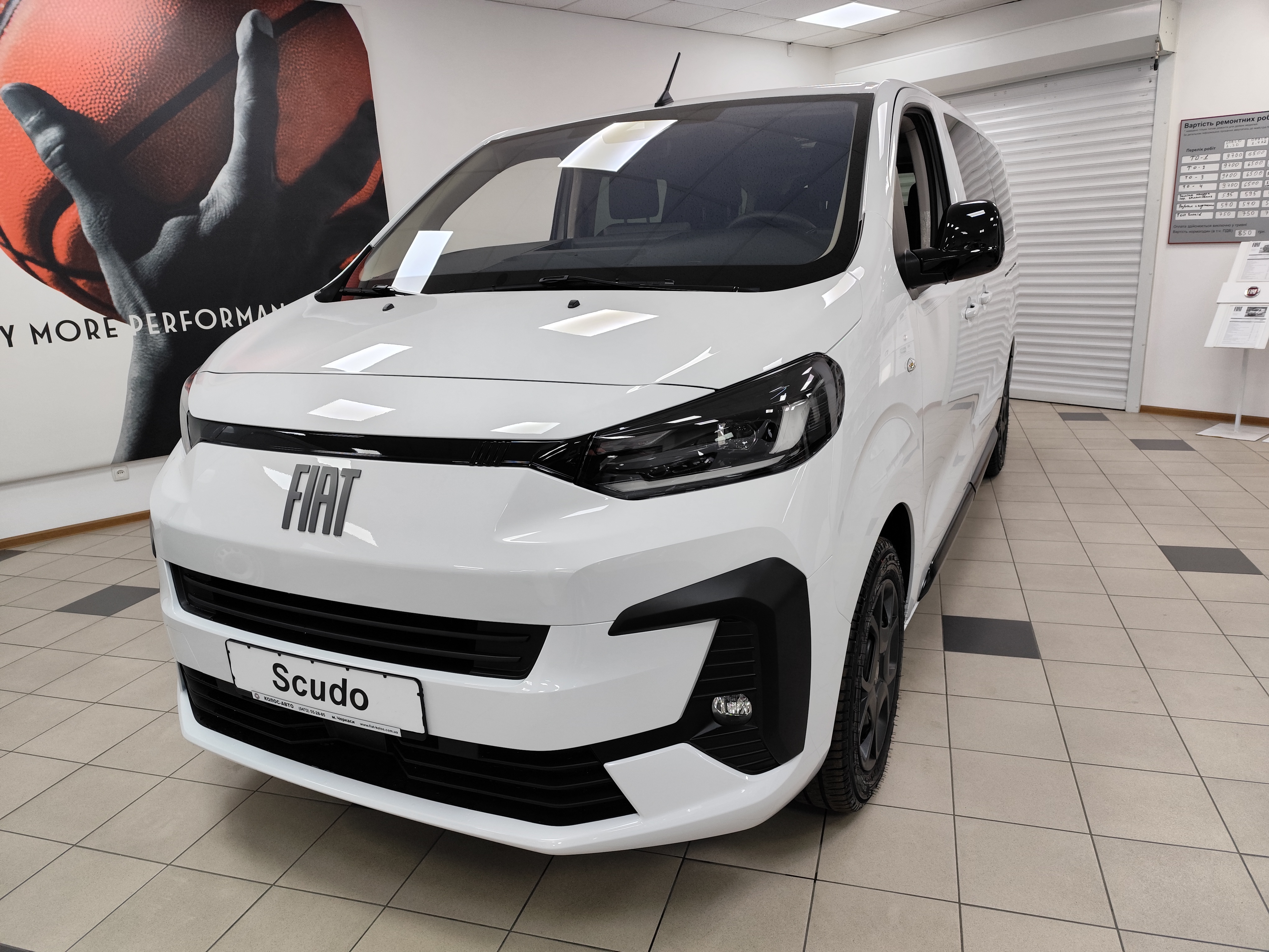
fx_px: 843
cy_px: 476
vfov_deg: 58.9
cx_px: 634
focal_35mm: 23
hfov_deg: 73.9
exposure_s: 1/100
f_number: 1.65
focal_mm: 6.19
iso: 500
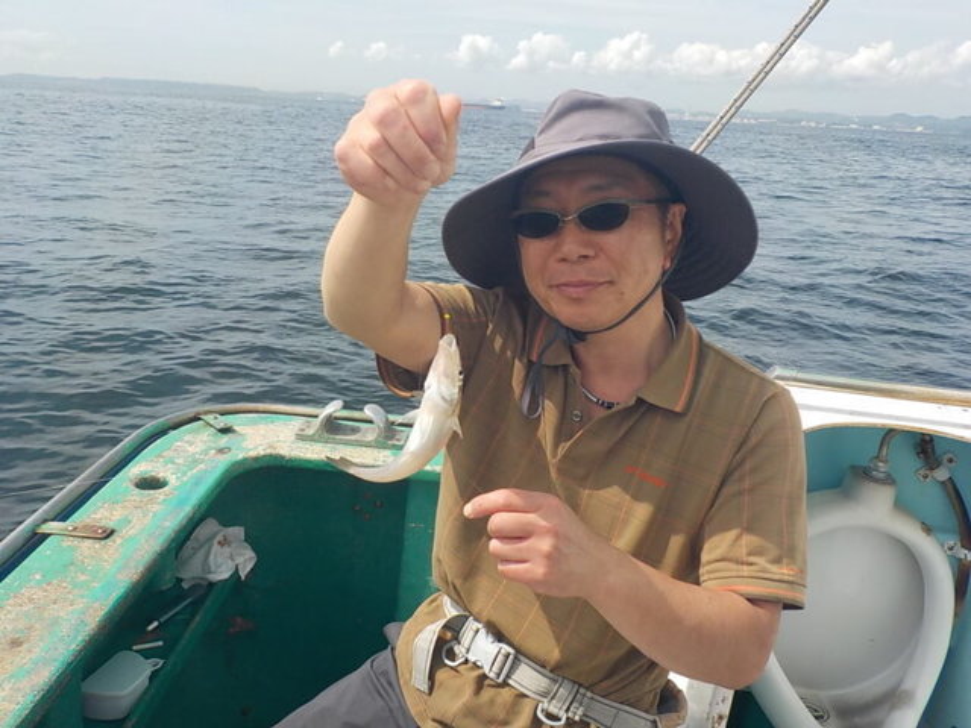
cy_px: 364
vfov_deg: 46.8
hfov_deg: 60.0
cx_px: 486
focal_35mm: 30
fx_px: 842
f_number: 3.3
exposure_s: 1/1250
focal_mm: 4.1
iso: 125
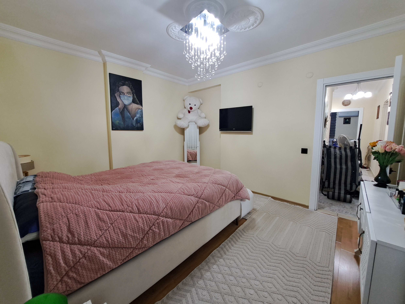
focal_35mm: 13
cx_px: 202
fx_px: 152
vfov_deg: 89.9
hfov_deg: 106.2
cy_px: 152
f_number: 2.2
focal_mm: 1.74
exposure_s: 1/50
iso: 250
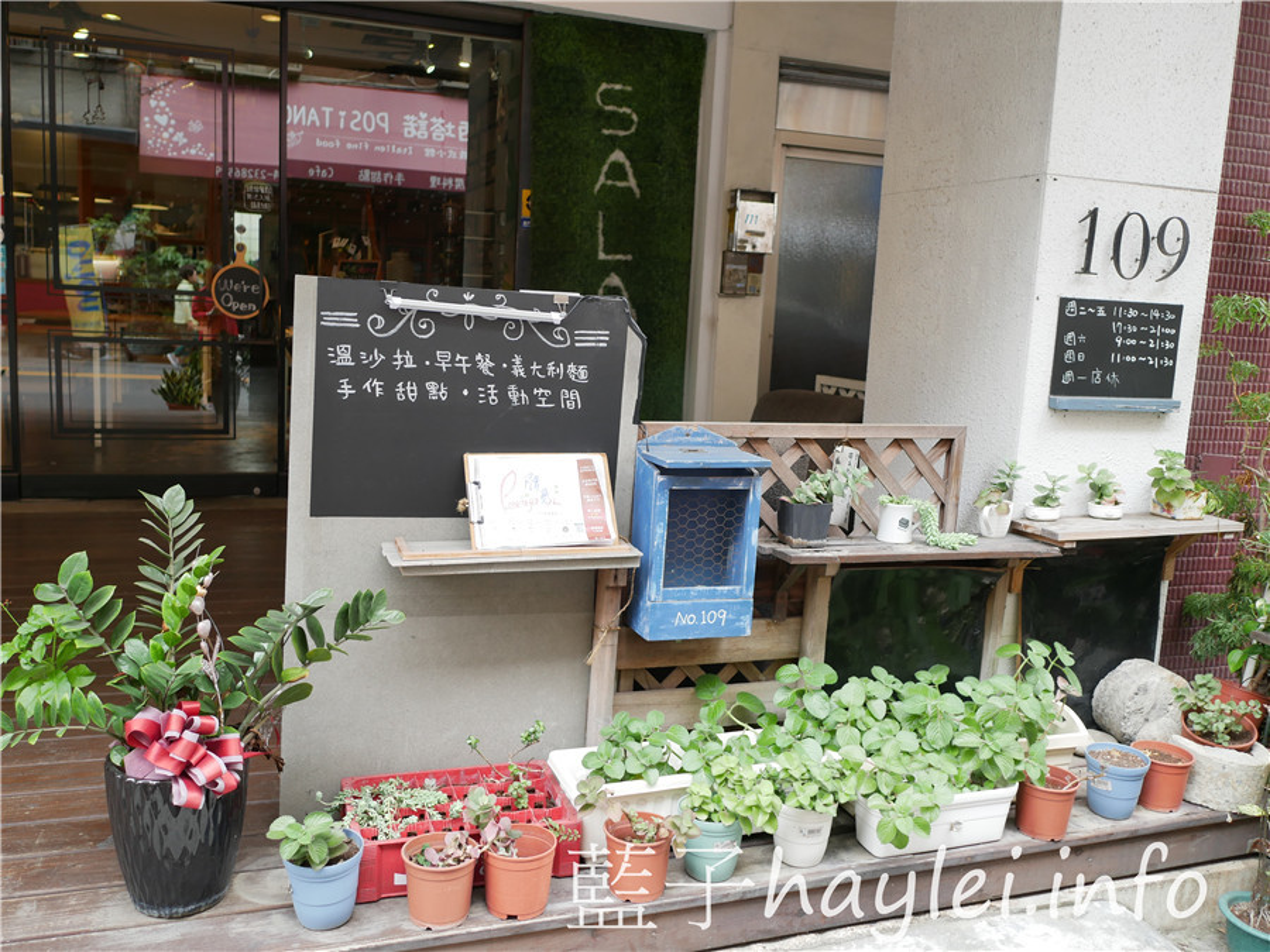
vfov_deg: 46.8
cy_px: 476
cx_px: 635
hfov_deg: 60.0
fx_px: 1101
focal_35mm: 30
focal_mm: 15
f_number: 2.2
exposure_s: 1/160
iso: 200
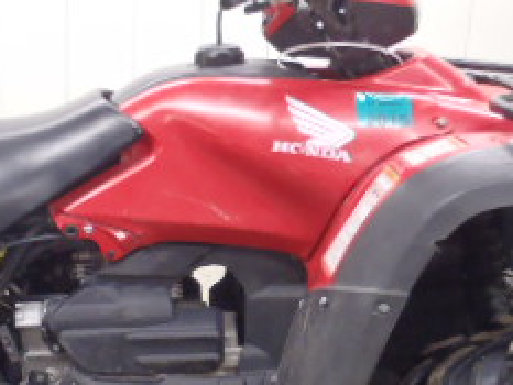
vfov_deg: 18.7
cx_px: 132
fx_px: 1142
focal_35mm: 77
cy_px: 367
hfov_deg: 25.0
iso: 200
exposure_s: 1/8
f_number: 3.5
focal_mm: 5
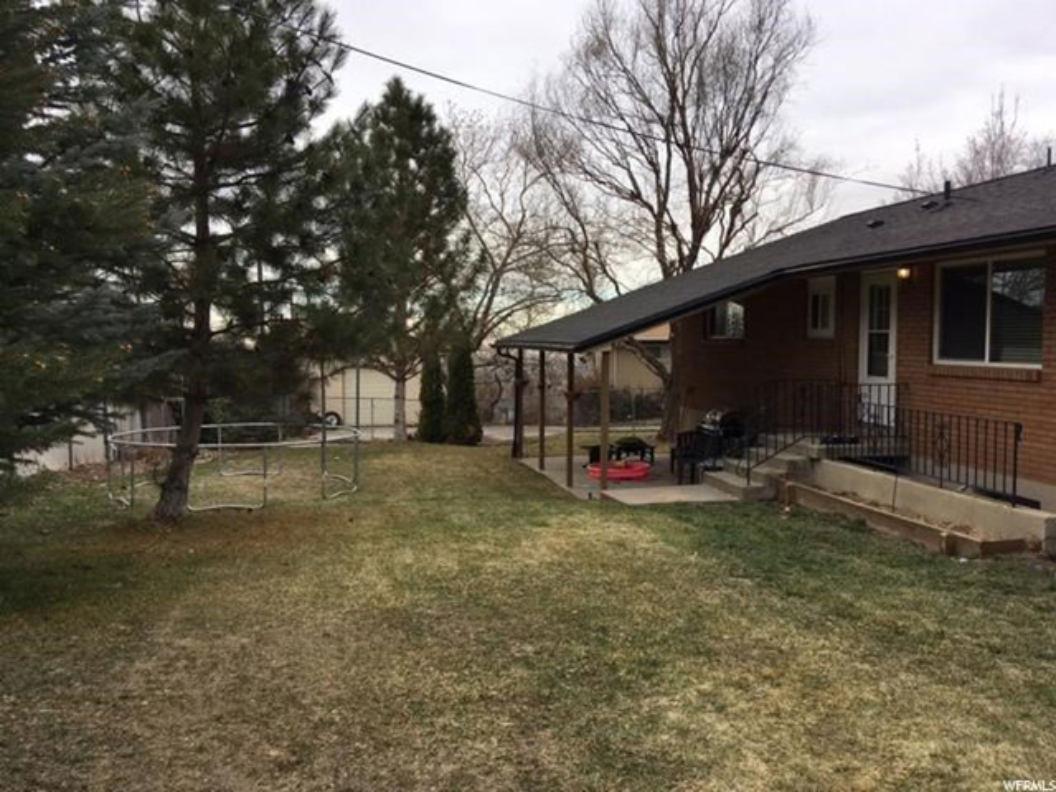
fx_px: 885
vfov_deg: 48.2
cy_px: 396
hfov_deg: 61.7
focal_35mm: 29
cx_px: 528
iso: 25
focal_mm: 4.15
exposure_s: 1/541
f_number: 2.2
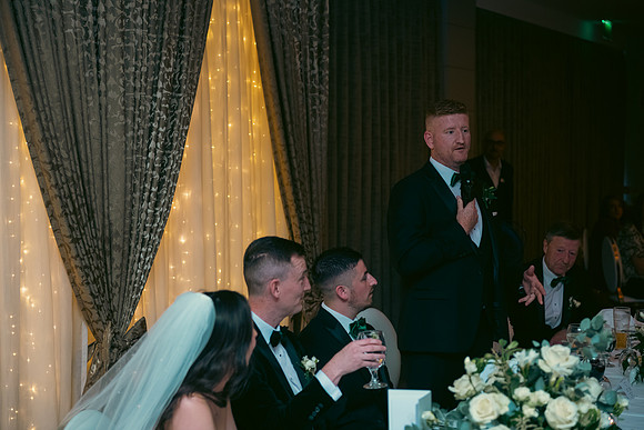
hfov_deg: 32.4
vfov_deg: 21.9
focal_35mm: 62
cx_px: 322
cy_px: 215
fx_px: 1109
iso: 800
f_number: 3.5
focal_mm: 62
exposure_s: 1/160
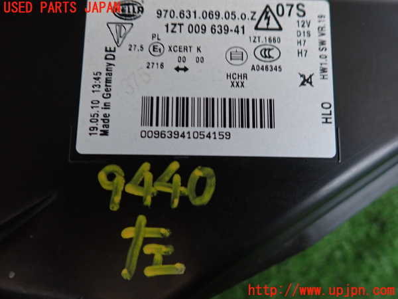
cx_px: 199
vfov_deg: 54.9
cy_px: 150
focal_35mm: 25
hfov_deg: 69.4
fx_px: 287
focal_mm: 4.5
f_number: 2
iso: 320
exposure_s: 1/30
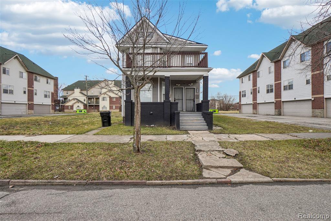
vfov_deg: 72.0
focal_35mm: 16
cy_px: 110
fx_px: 152
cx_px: 166
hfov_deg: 95.0
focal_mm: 11
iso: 100
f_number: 8
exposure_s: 1/125
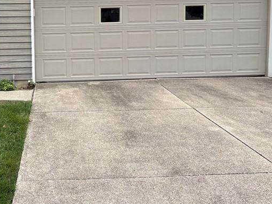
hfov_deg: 35.6
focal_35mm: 52
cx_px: 52
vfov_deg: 27.8
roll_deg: +1.0
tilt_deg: -4.1
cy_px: 64
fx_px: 409
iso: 40
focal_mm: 5.96
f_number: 1.6
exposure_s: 1/255
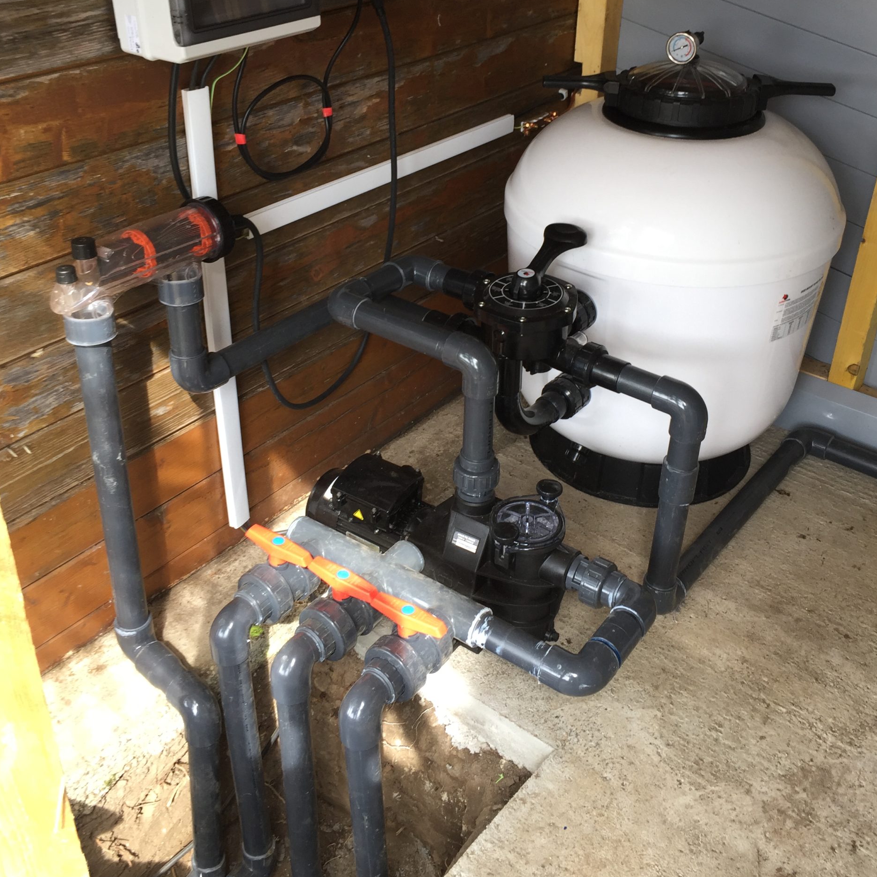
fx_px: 1003
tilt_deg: -30.2
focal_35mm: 35
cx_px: 446
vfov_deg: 46.9
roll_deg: -1.3
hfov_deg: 47.2
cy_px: 345
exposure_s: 1/50
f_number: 2.2
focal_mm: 4.15
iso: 32
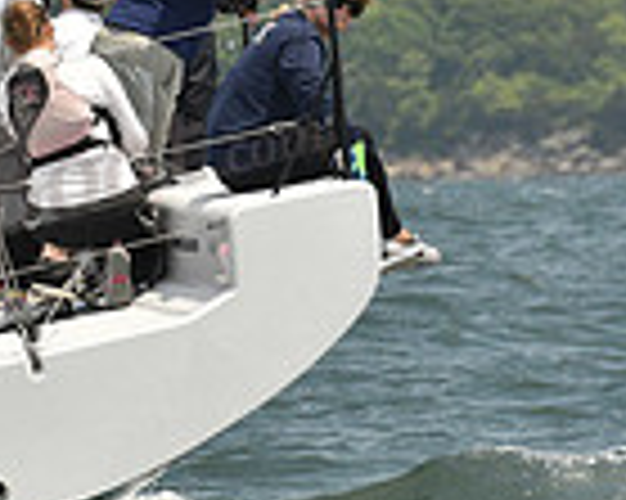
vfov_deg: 2.0
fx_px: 14478
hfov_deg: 2.5
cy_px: 29
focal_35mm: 782
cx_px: -540
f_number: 9
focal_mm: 200
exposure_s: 1/1600
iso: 400
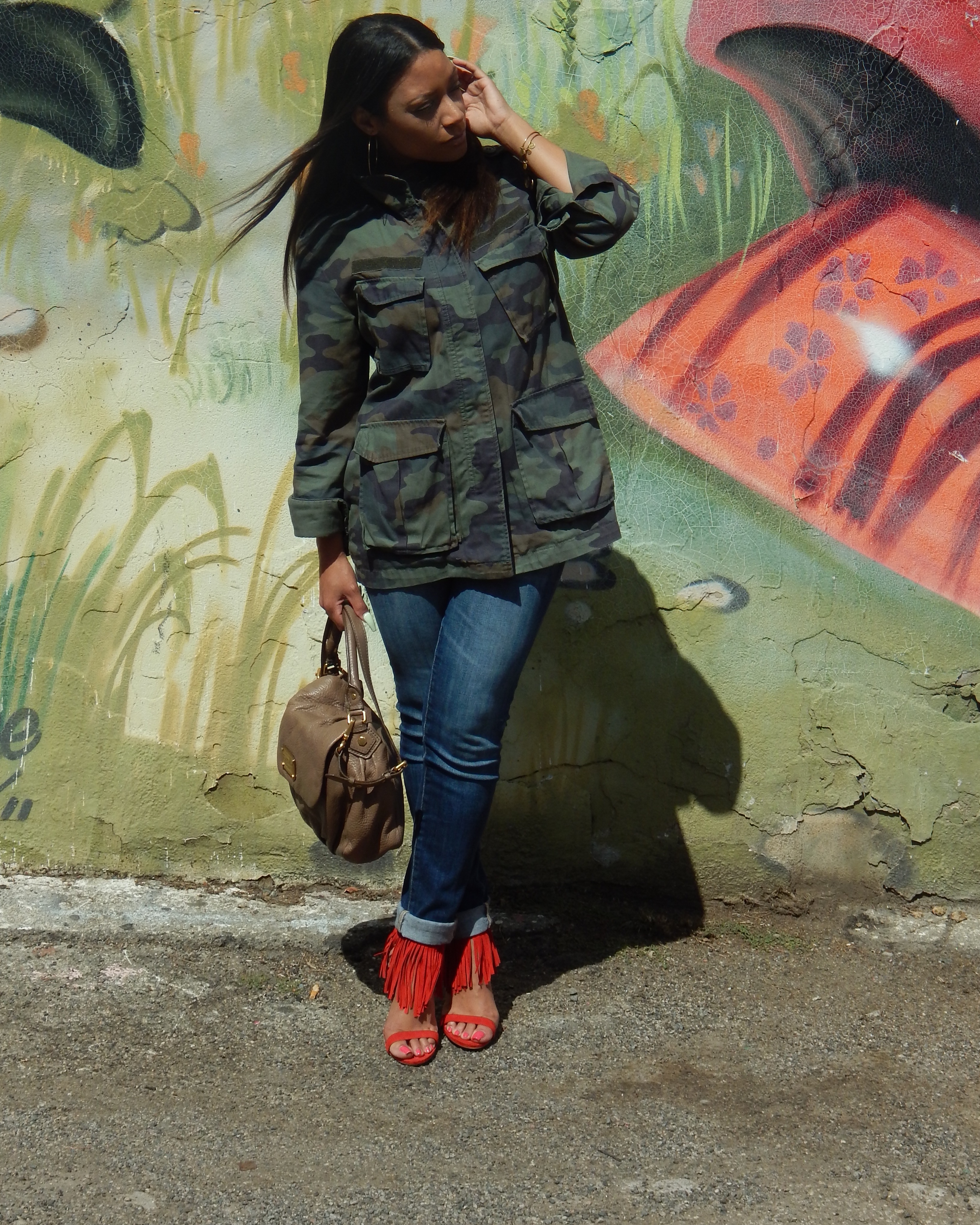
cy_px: 594
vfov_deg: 23.0
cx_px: 477
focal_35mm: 83
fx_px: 3009
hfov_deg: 18.5
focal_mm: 13.5
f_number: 8.4
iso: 125
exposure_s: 1/500
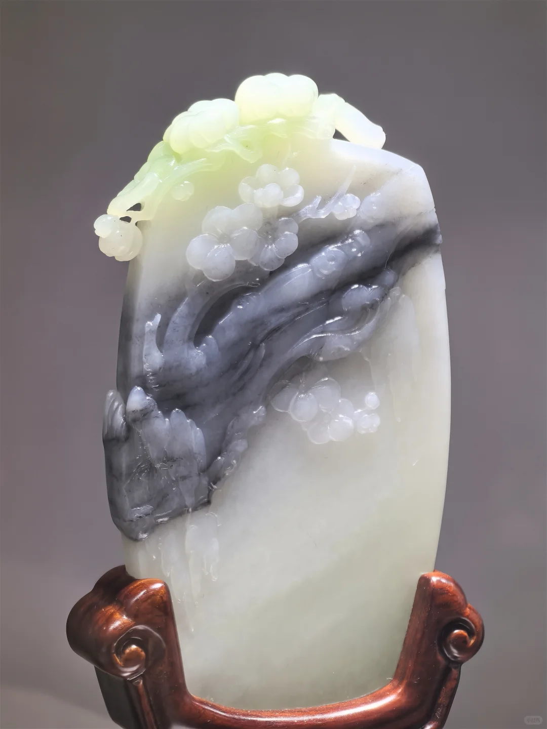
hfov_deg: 15.6
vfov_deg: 20.7
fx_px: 2002
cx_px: 274
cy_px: 364
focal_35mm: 95
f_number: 3
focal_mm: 14.6
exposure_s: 1/100
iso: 100
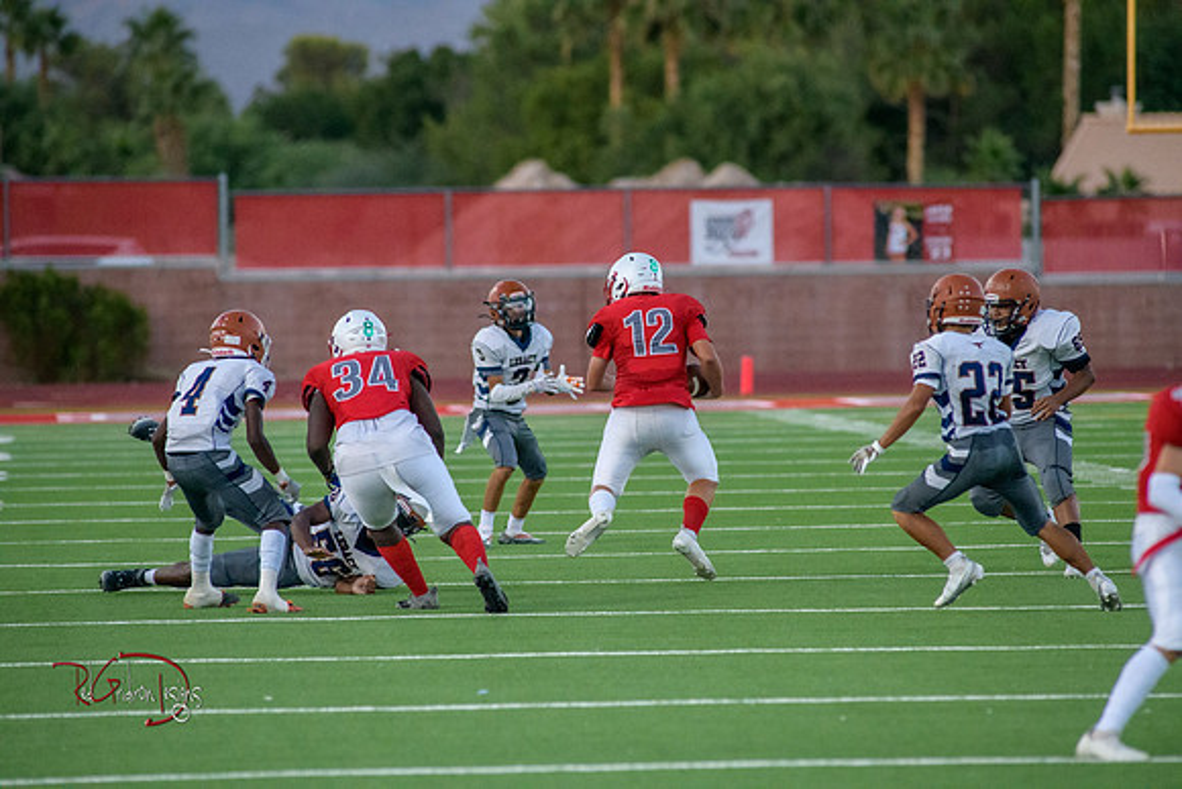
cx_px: 591
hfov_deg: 6.9
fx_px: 9852
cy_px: 394
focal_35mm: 300
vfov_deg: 4.6
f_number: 5
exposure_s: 1/6400
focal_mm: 300
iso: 4000
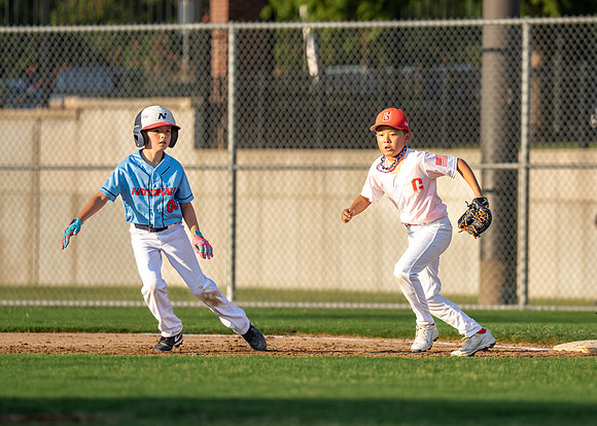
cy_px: 198
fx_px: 6110
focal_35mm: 360
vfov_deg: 4.0
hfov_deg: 5.6
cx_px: 464
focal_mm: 200
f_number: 2.8
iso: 500
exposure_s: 1/4000
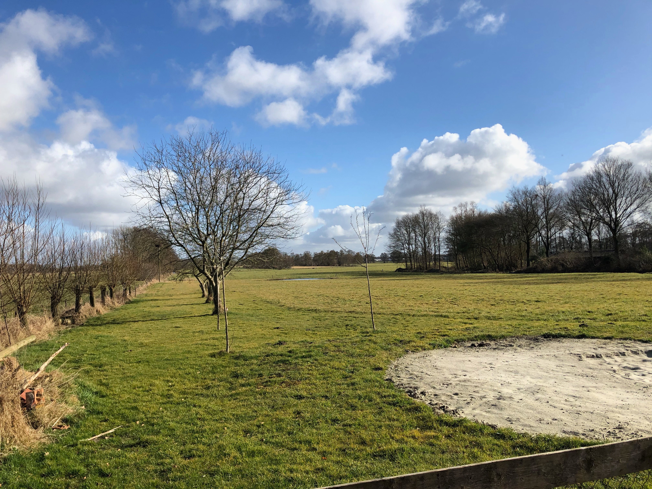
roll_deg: +2.4
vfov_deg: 49.7
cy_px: 244
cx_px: 326
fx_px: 527
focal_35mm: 28
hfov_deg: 63.4
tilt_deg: +2.3
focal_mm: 3.99
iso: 20
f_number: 1.8
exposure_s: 1/2288
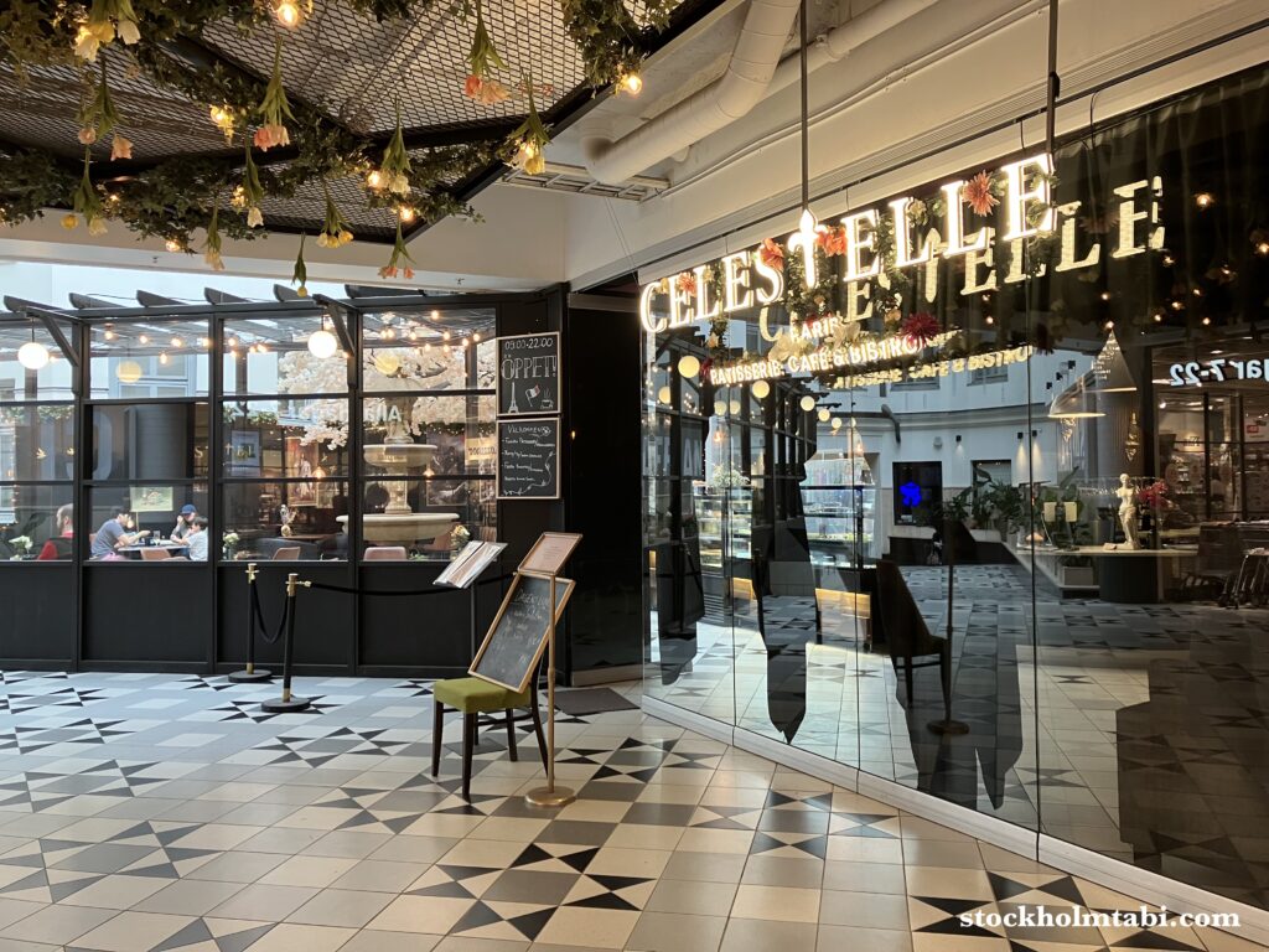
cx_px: 634
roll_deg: +0.4
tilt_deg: +1.1
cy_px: 476
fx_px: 1026
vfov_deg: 49.7
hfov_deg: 63.4
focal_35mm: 28
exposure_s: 1/50
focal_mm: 3.99
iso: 125
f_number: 1.8
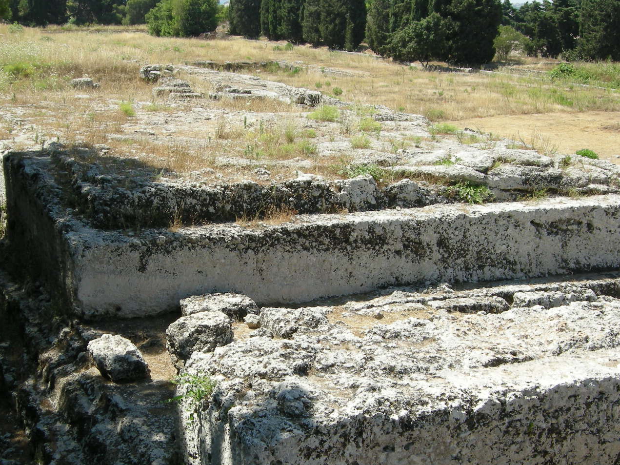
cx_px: 293
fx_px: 1039
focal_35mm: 58
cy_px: 341
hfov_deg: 33.2
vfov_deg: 25.0
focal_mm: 7.5
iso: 64
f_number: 4.8
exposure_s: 1/216
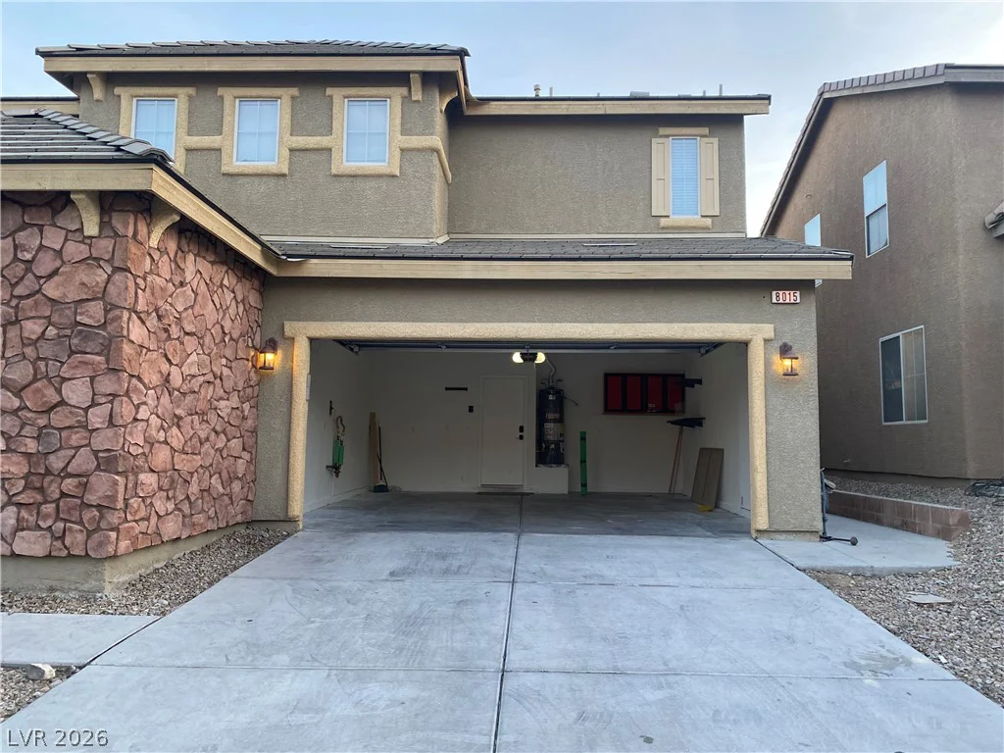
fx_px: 754
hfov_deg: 67.3
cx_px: 502
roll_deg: -1.1
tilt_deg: +7.5
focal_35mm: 26
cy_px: 376
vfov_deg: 53.1
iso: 100
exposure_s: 1/121
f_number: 1.8
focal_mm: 4.25
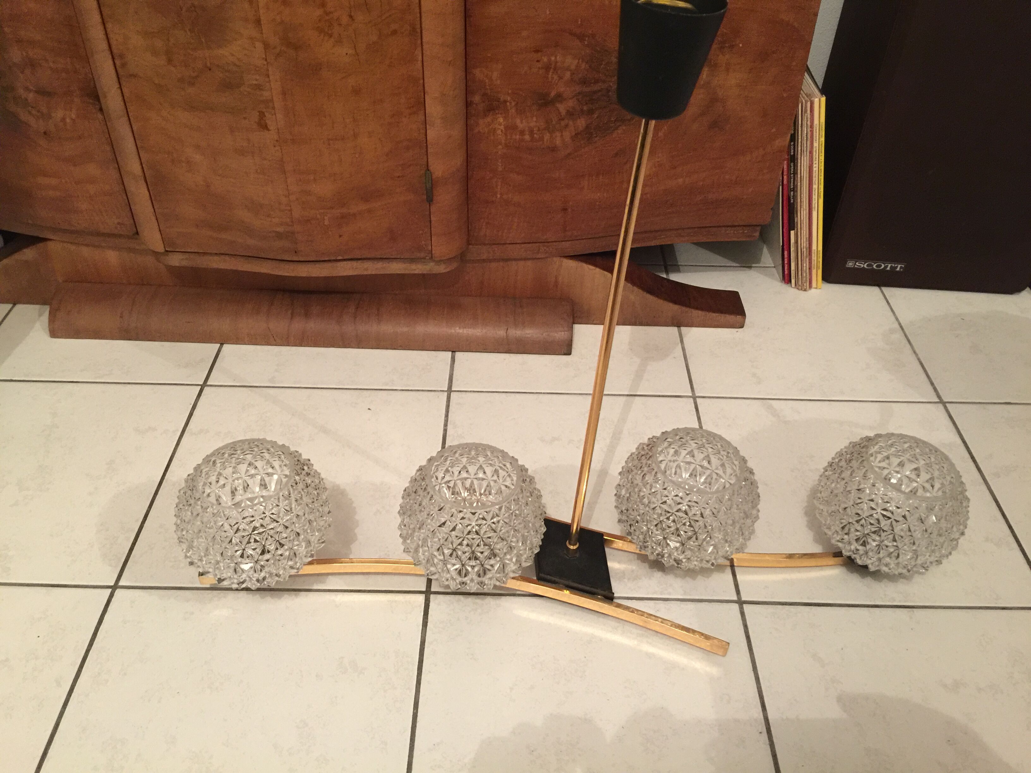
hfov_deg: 61.7
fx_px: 864
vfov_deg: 48.2
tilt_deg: -40.3
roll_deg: -2.8
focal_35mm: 29
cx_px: 516
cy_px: 386
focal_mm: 4.15
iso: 160
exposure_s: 1/8
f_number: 2.2
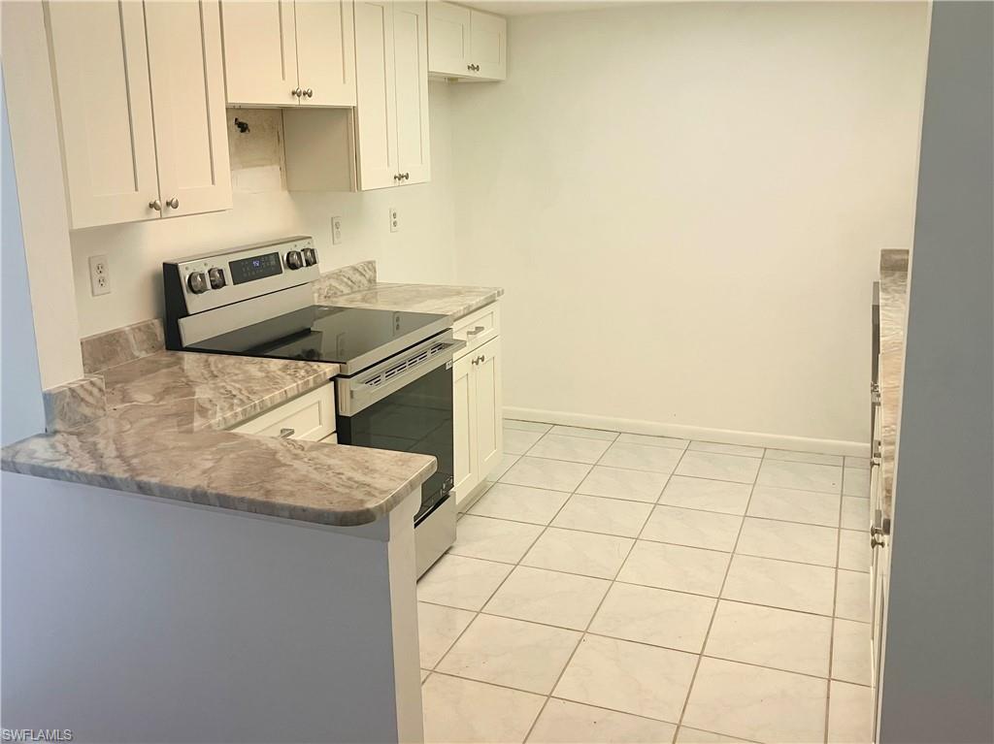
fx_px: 804
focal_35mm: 28
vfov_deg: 49.7
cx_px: 497
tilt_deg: -8.1
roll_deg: +2.7
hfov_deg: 63.5
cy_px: 372
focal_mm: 3.99
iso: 50
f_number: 1.8
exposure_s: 1/60
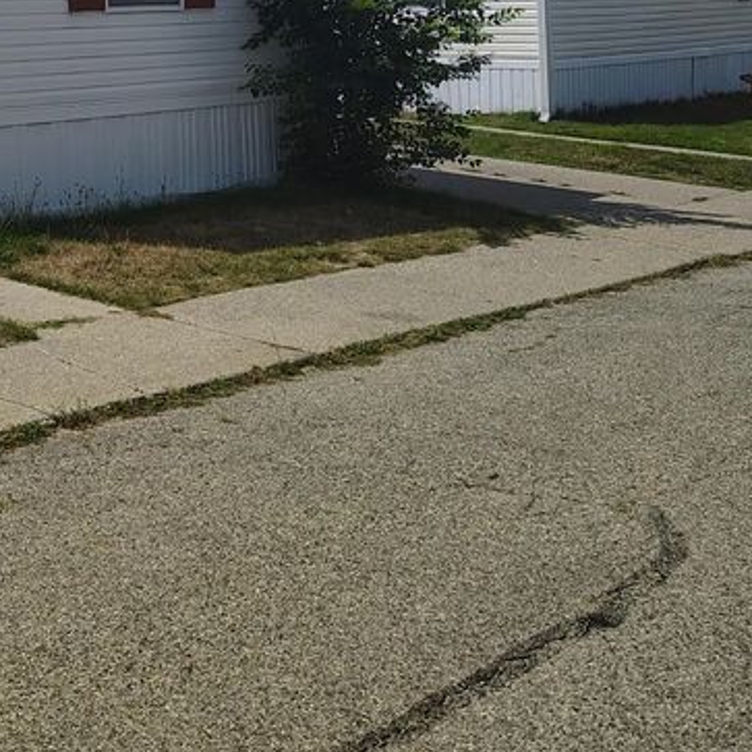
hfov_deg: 25.1
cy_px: -7
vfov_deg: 27.0
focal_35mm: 60
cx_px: -203
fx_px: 1475
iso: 100
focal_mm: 5.56
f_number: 1.8
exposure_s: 1/2517
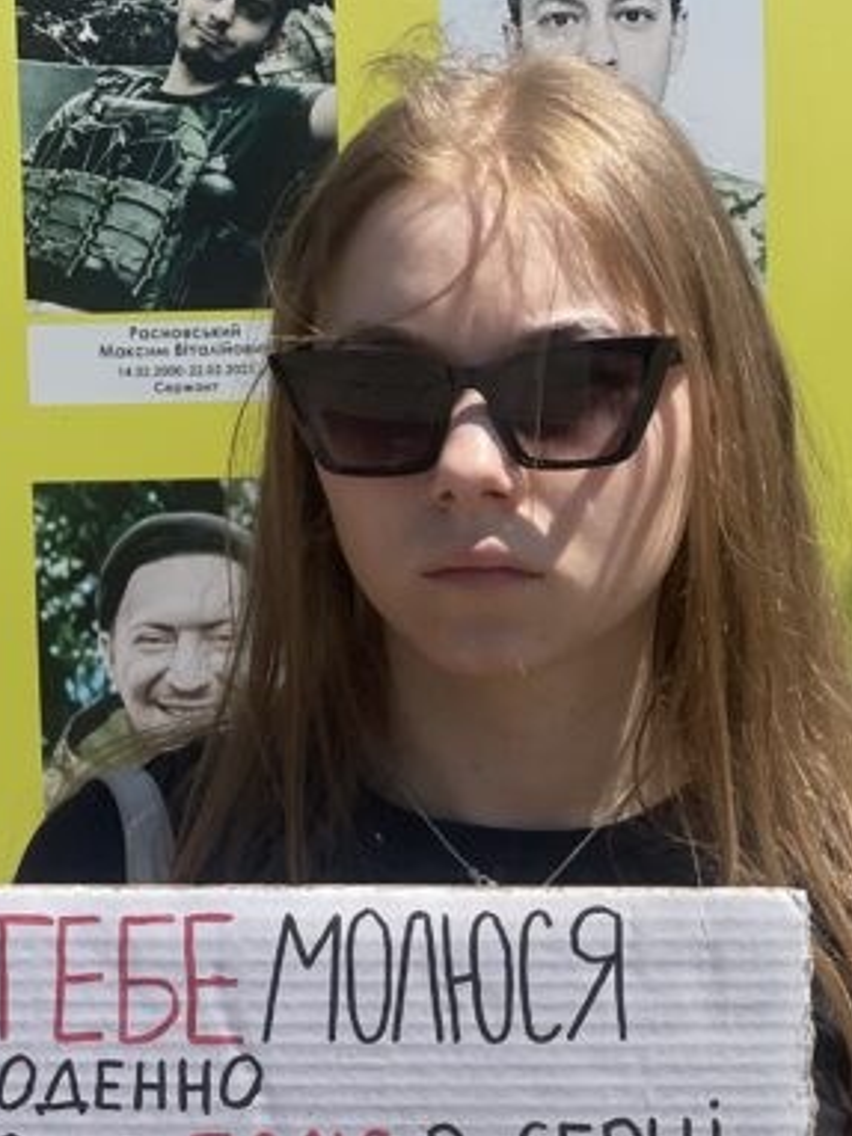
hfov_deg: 10.7
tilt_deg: -7.0
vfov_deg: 14.2
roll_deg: +1.1
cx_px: 475
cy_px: 830
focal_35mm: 139
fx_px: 4564
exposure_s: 1/2083
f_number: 2
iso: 32
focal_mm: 6
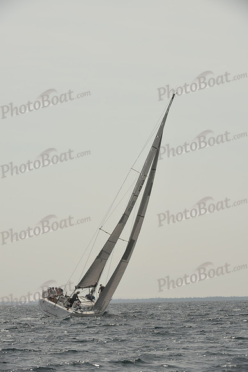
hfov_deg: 6.9
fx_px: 2065
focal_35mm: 200
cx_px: 124
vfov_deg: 10.3
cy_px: 186
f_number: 10
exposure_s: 1/800
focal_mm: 200
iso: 250
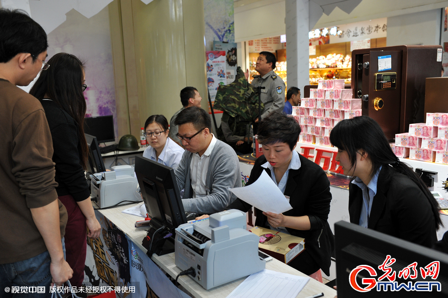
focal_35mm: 34
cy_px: 149
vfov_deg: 38.9
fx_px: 423
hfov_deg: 55.8
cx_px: 224
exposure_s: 1/100
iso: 800
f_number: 4
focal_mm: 34
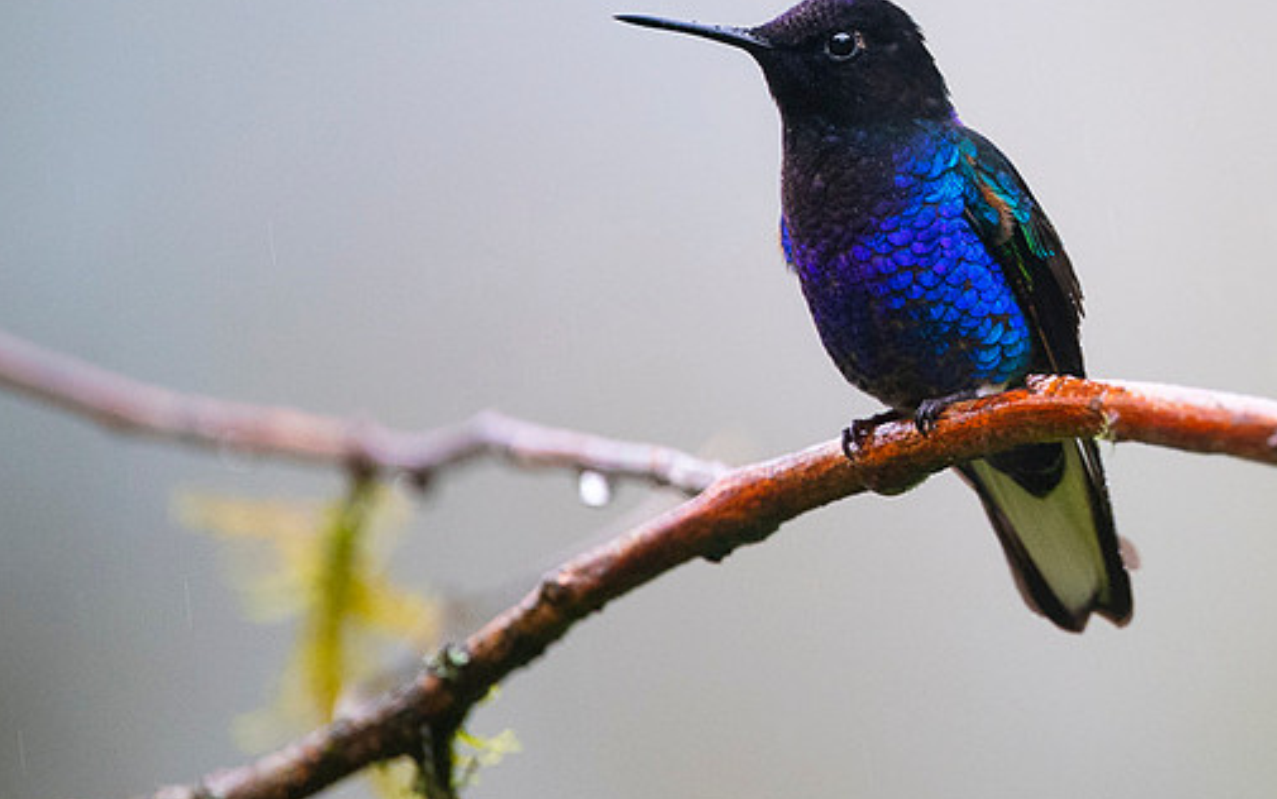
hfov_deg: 2.4
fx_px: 30149
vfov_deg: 1.5
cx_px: 1329
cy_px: 57
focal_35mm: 866
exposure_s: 1/320
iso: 2000
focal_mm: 400
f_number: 4
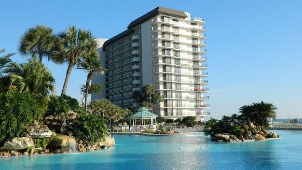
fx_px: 312
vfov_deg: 30.4
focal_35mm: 39
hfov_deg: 51.6
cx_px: 148
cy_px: 75
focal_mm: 6.2
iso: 110
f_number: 9.4
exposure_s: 1/160
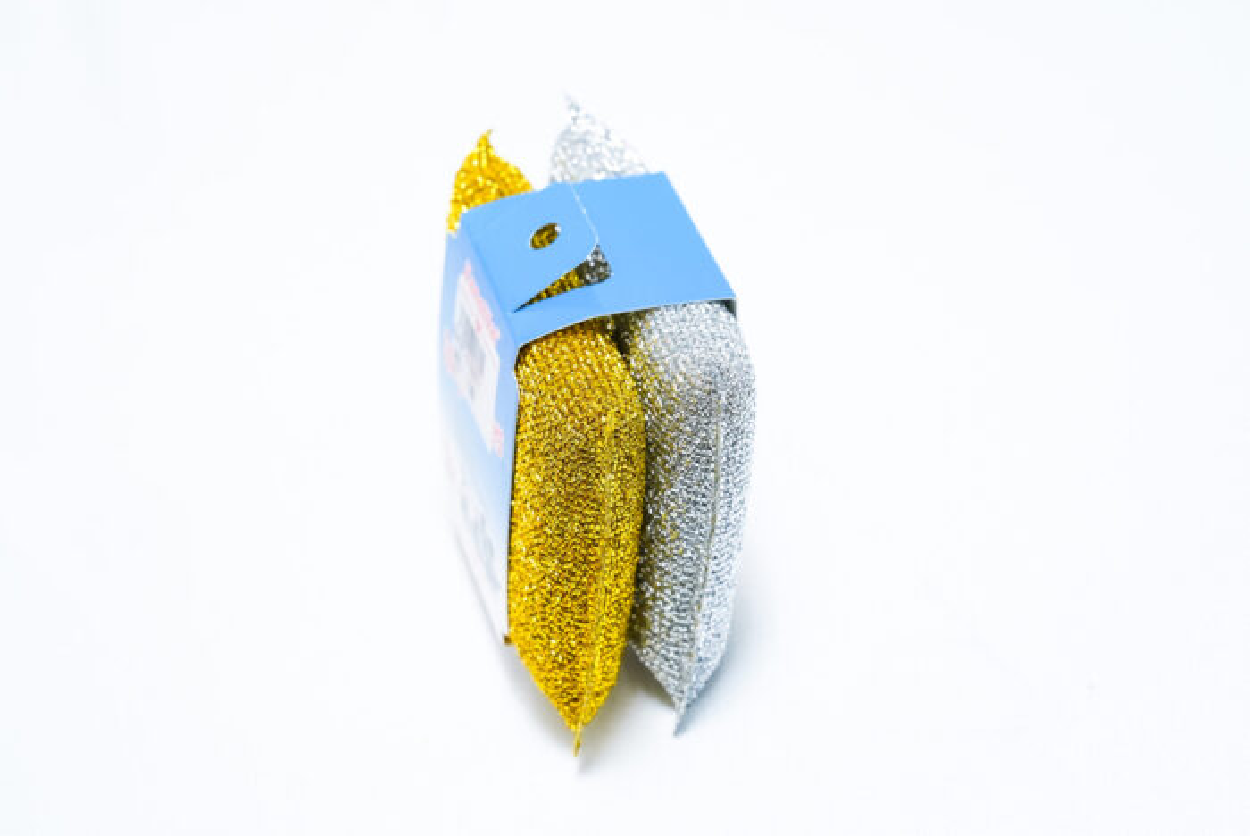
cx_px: 625
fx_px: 2433
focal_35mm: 70
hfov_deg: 28.8
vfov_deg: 19.5
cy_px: 418
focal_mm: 70
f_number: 8
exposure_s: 1/200
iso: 3200
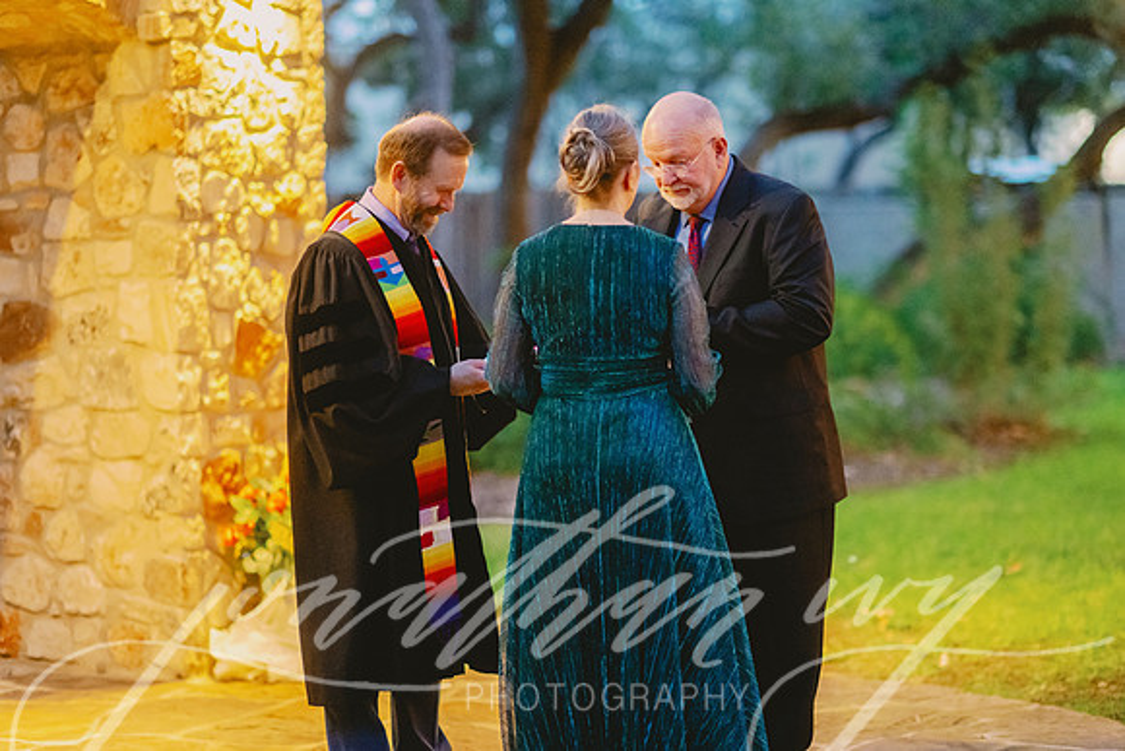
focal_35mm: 91
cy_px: 373
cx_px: 587
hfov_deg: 22.4
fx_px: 2843
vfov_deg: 15.0
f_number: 1.8
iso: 5000
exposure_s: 1/200
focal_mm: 85
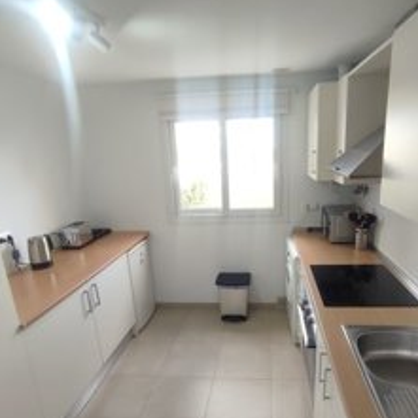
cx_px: 247
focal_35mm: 23
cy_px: 233
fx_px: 314
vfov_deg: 67.1
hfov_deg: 66.7
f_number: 2.2
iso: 227
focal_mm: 1.65
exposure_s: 1/100
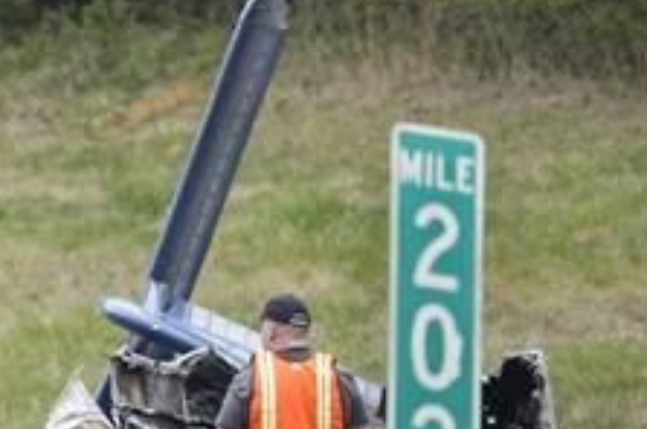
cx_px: 122
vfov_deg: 1.2
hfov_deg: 1.8
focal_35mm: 1168
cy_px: 216
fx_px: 20961
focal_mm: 400
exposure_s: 1/2000
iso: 1250
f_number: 2.8
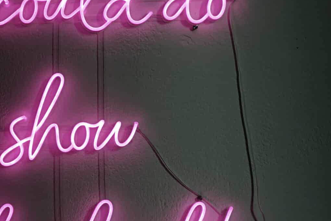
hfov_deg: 20.9
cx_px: -26
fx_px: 855
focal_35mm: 93
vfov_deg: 14.7
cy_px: 140
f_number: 4
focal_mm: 25
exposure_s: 1/160
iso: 400
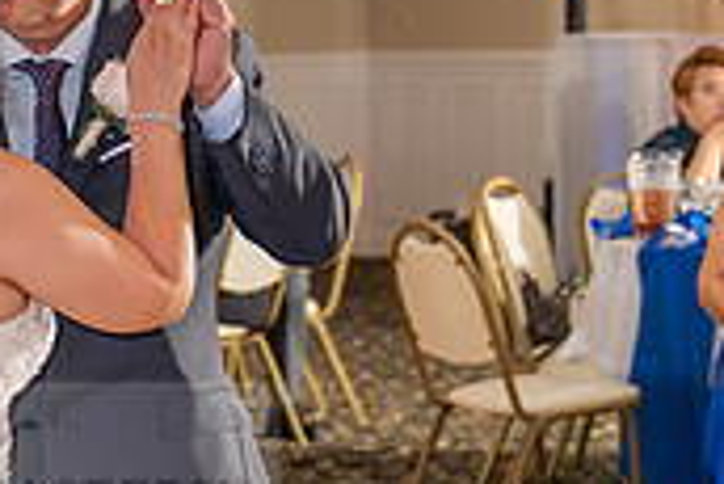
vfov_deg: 7.8
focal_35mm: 175
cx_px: -76
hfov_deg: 11.6
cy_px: 482
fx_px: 3522
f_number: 3.2
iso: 640
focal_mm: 52
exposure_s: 1/160
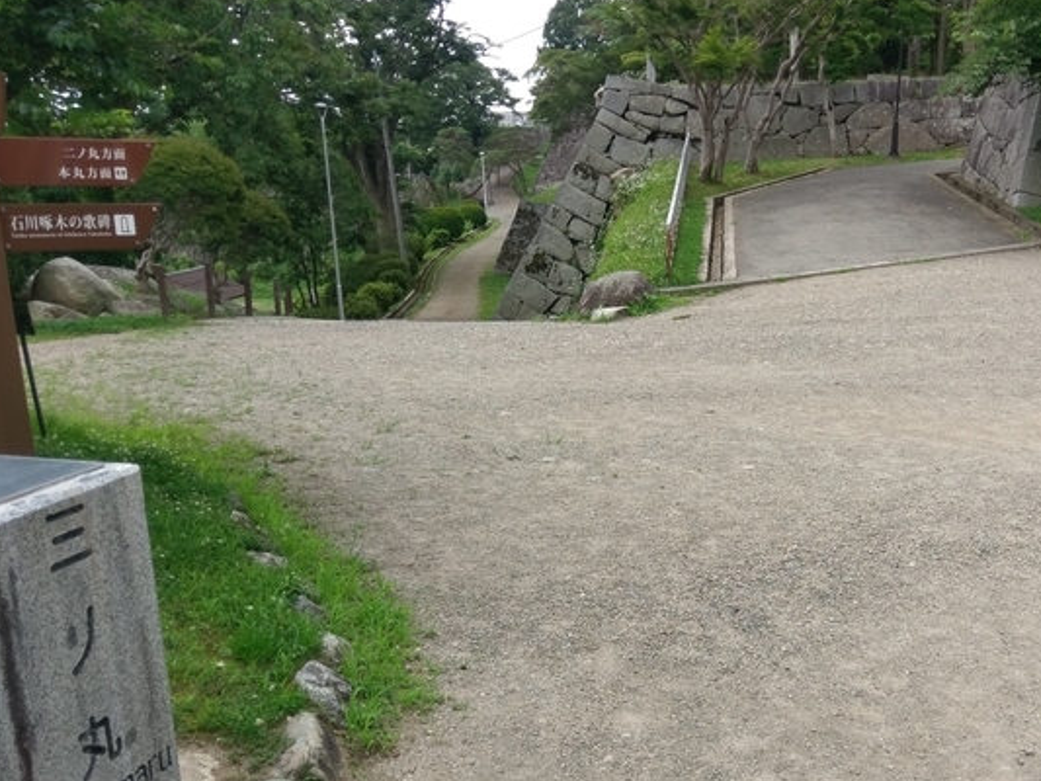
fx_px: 1173
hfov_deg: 47.4
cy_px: 543
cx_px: 648
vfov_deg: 36.3
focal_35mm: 39
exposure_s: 1/691
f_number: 1.8
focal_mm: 4.58
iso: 100
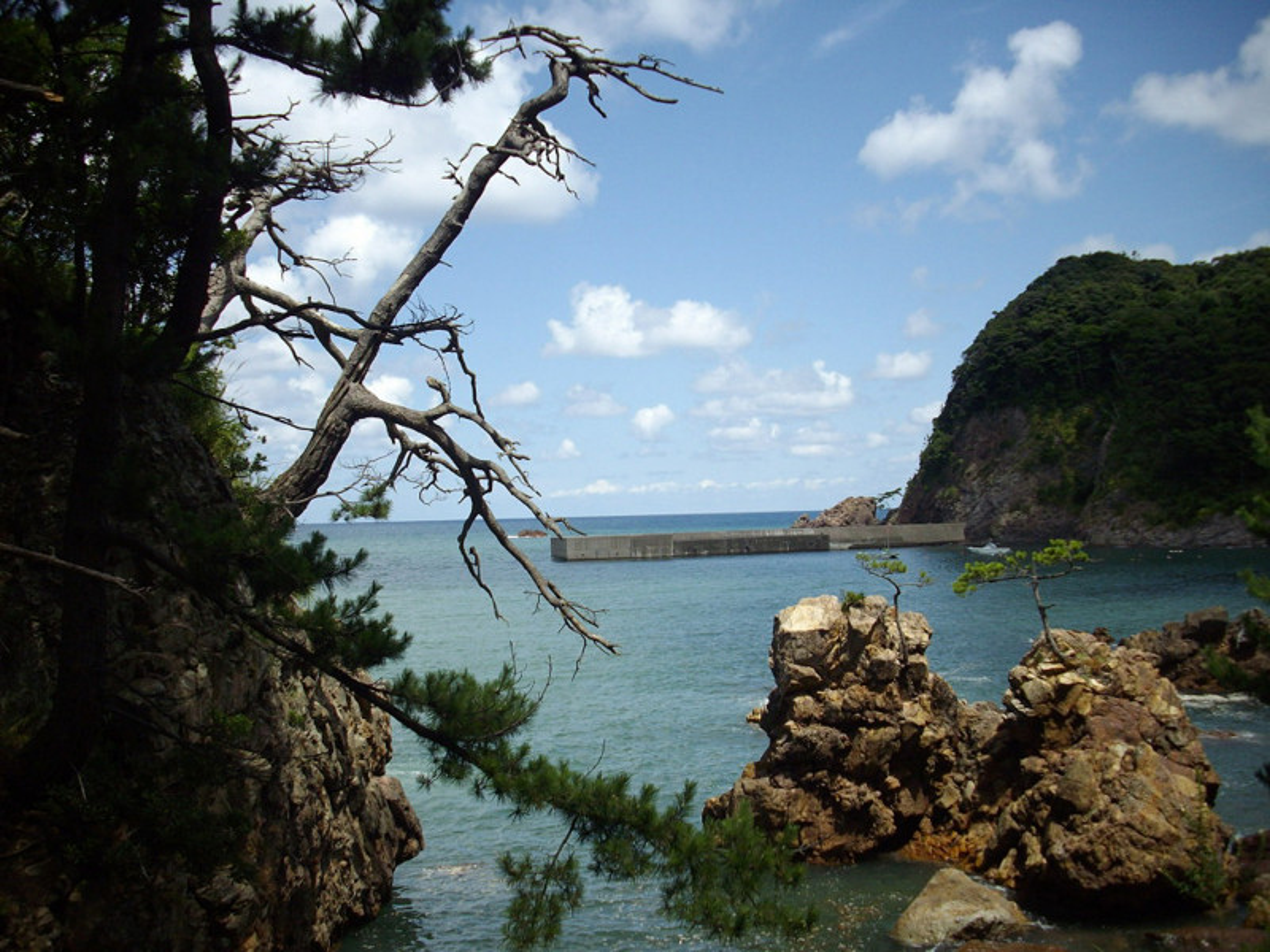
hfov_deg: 50.1
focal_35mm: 37
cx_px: 635
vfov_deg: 38.7
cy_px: 476
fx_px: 1357
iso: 80
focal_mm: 6.2
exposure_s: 1/320
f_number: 5.6
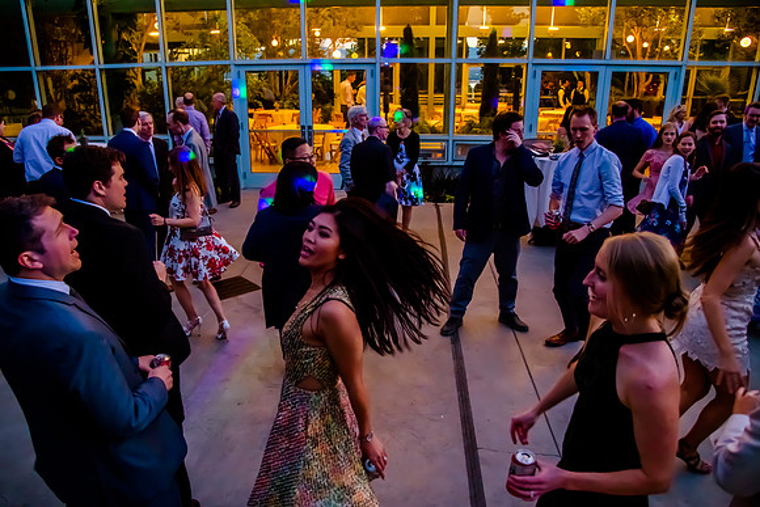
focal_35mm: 26
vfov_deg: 50.1
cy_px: 253
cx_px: 365
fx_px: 543
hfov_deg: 70.0
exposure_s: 1/100
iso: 6400
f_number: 4
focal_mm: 24
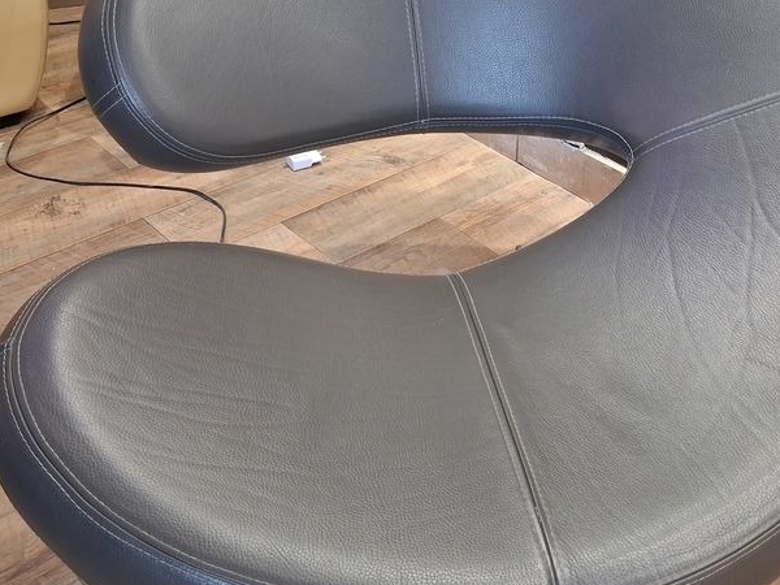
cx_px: 512
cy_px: 255
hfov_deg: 41.6
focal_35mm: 45
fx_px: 1014
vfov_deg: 32.1
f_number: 1.8
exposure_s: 1/24
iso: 500
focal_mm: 4
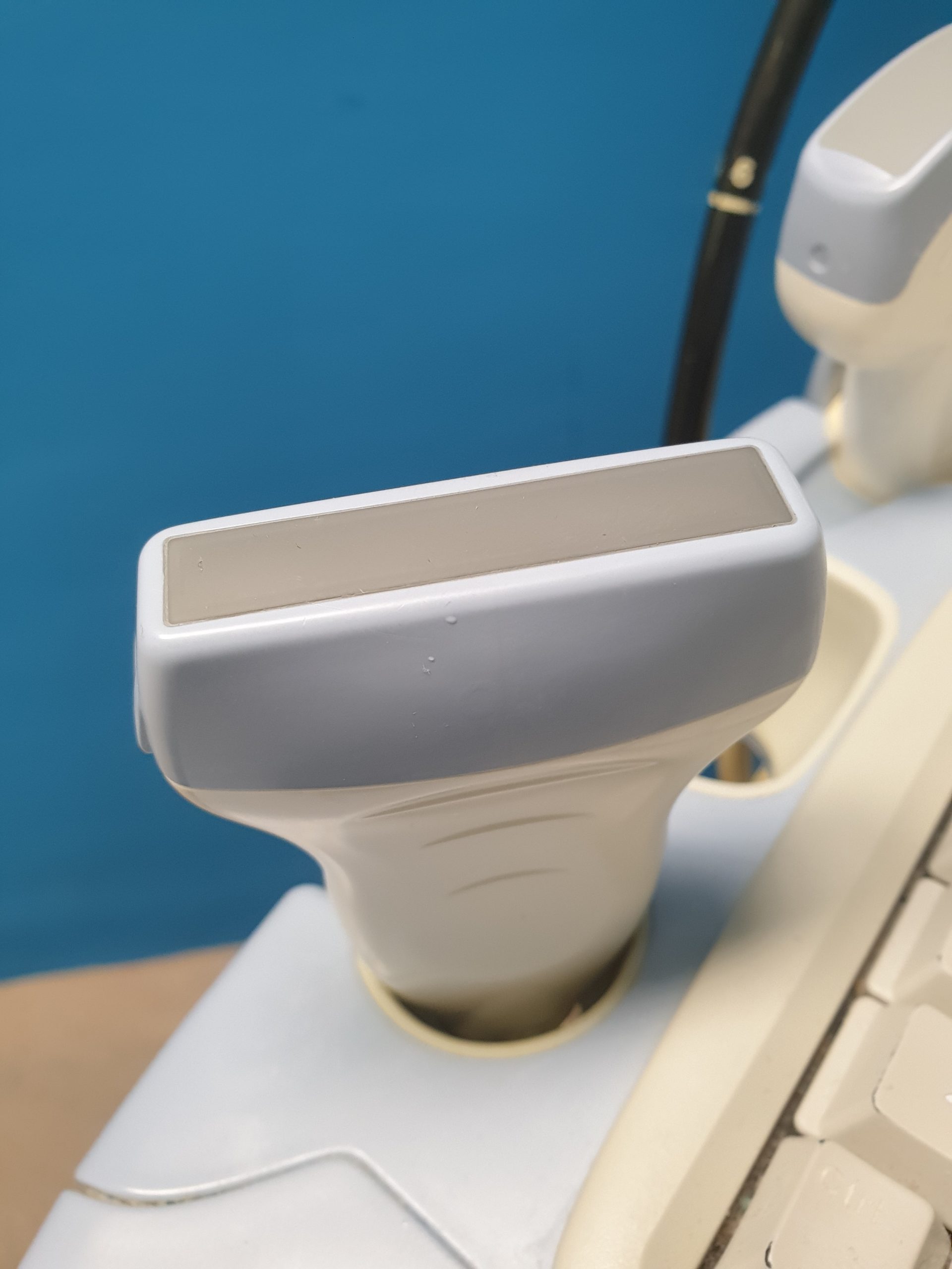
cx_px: 476
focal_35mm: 26
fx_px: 953
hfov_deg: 53.1
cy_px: 634
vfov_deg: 67.3
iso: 200
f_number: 2.4
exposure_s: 1/50
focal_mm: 4.3
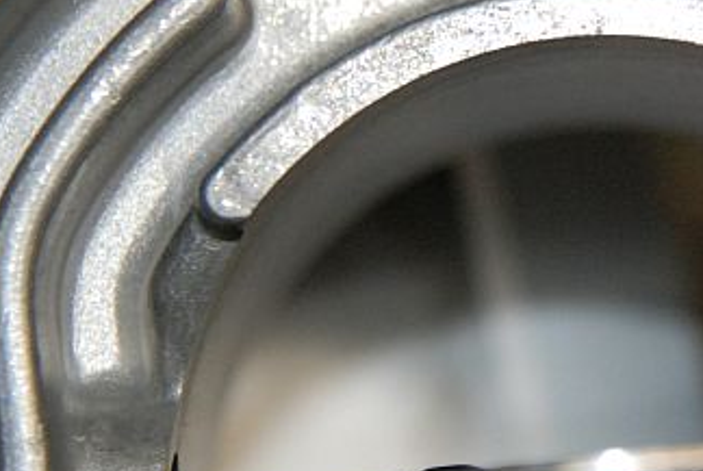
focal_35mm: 395
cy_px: 215
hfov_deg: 5.2
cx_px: 679
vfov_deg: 3.5
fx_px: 7731
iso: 800
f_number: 5.6
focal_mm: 95
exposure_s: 1/200
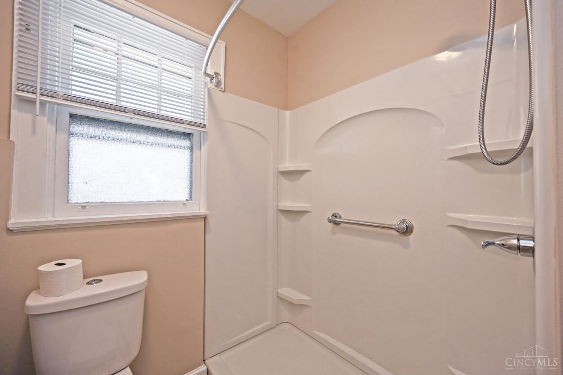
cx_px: 282
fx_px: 219
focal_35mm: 14
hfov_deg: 104.3
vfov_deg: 81.2
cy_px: 188
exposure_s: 1/80
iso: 200
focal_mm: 14
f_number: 4.5
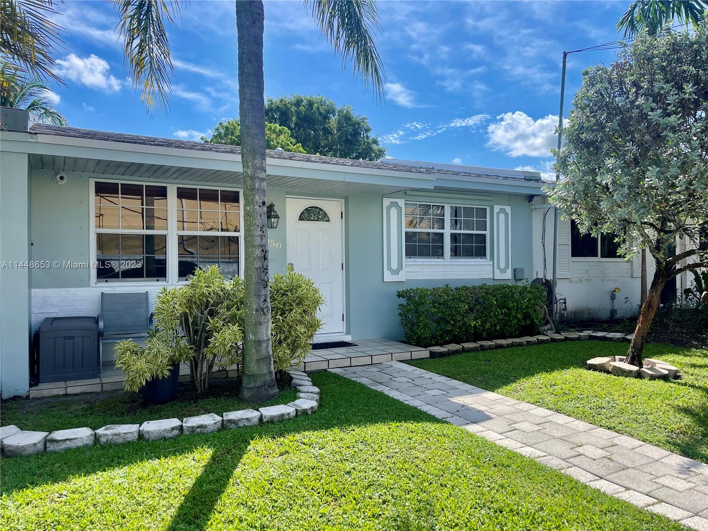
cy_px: 266
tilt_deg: +0.2
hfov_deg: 69.4
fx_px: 511
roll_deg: +0.0
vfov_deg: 54.9
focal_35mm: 25
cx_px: 354
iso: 32
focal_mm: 5.1
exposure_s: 1/2660
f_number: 1.6
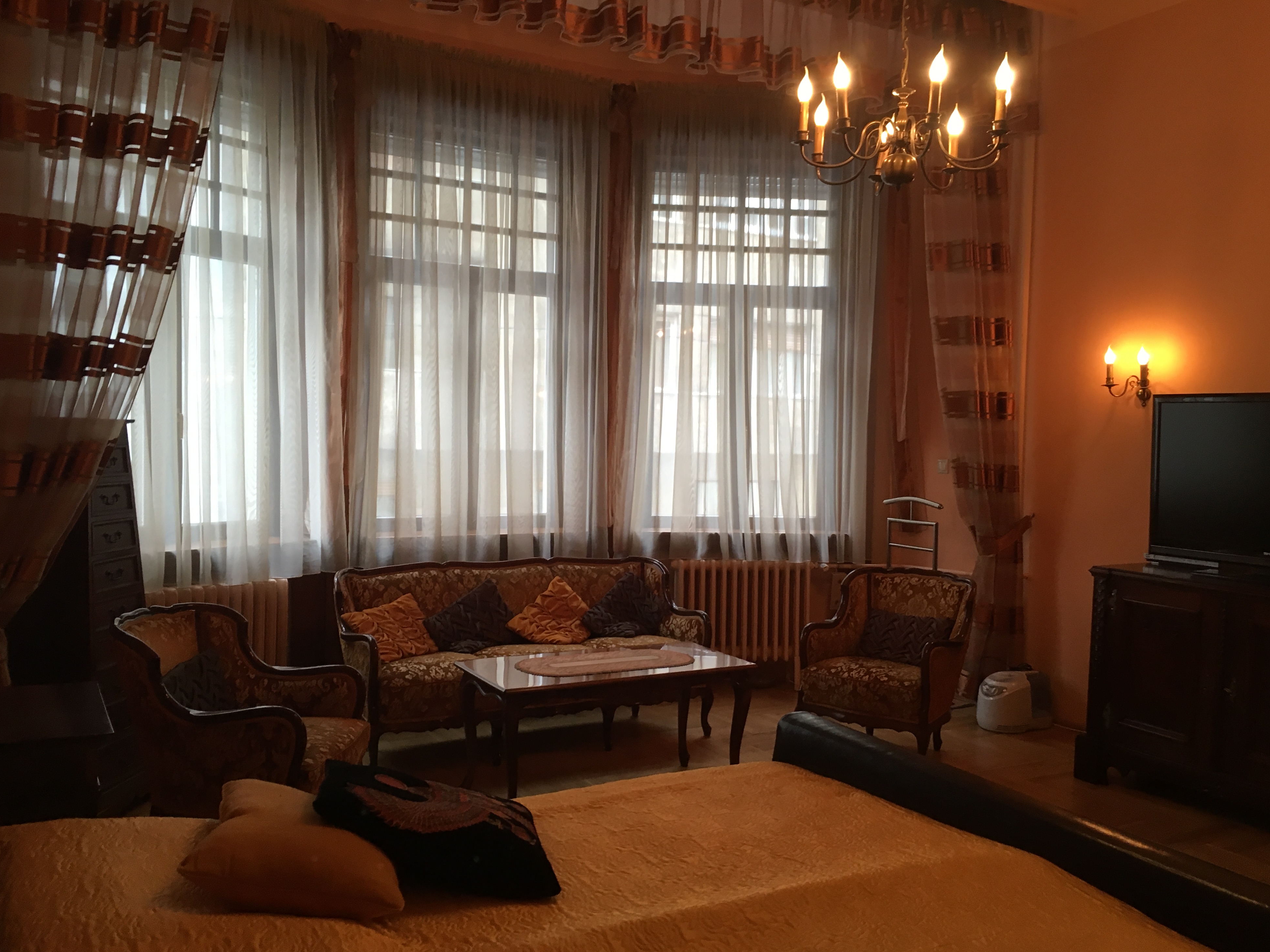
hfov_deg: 60.0
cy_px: 487
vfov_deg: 46.8
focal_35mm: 30
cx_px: 655
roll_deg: -1.9
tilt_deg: -2.2
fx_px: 1101
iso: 100
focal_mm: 4.15
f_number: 2.2
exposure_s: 1/33
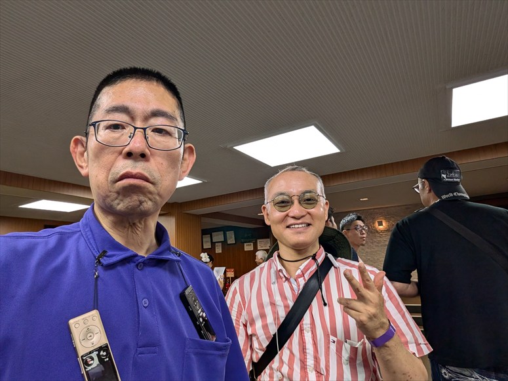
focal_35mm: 21
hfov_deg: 79.0
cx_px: 254
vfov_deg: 63.4
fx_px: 308
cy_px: 190
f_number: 2.2
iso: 137
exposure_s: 1/120
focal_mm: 2.74
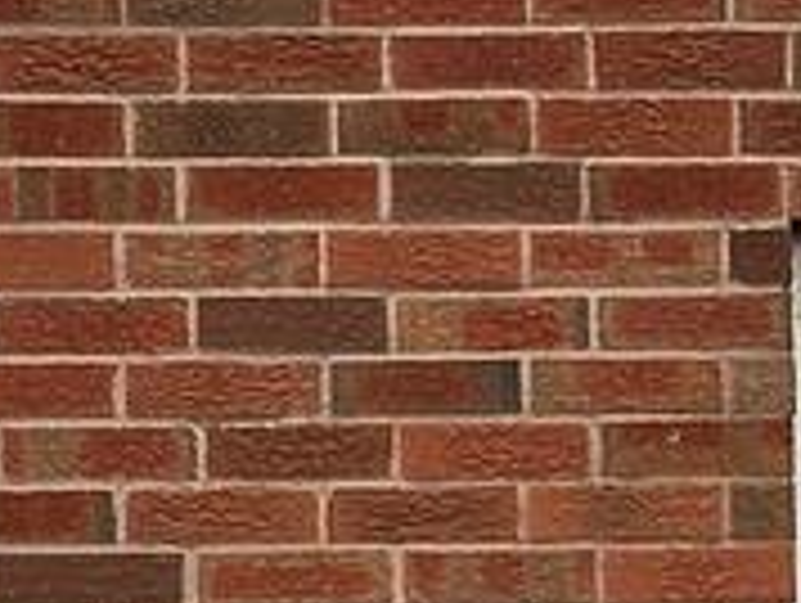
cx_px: 950
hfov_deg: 5.7
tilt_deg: -2.2
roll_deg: +1.1
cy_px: 1210
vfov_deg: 4.3
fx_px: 7994
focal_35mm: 345
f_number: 1.78
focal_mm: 6.86
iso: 64
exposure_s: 1/448
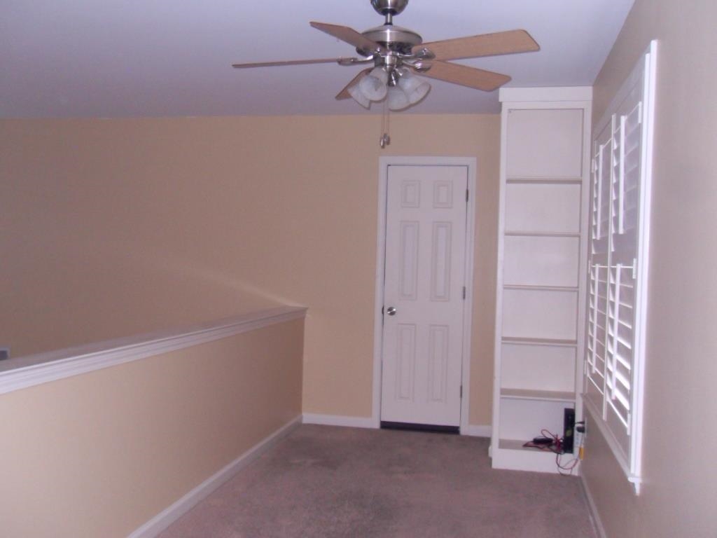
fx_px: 725
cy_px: 269
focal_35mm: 35
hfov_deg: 52.6
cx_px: 358
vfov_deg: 40.7
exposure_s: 1/45
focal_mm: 6.3
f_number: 3.5
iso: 400
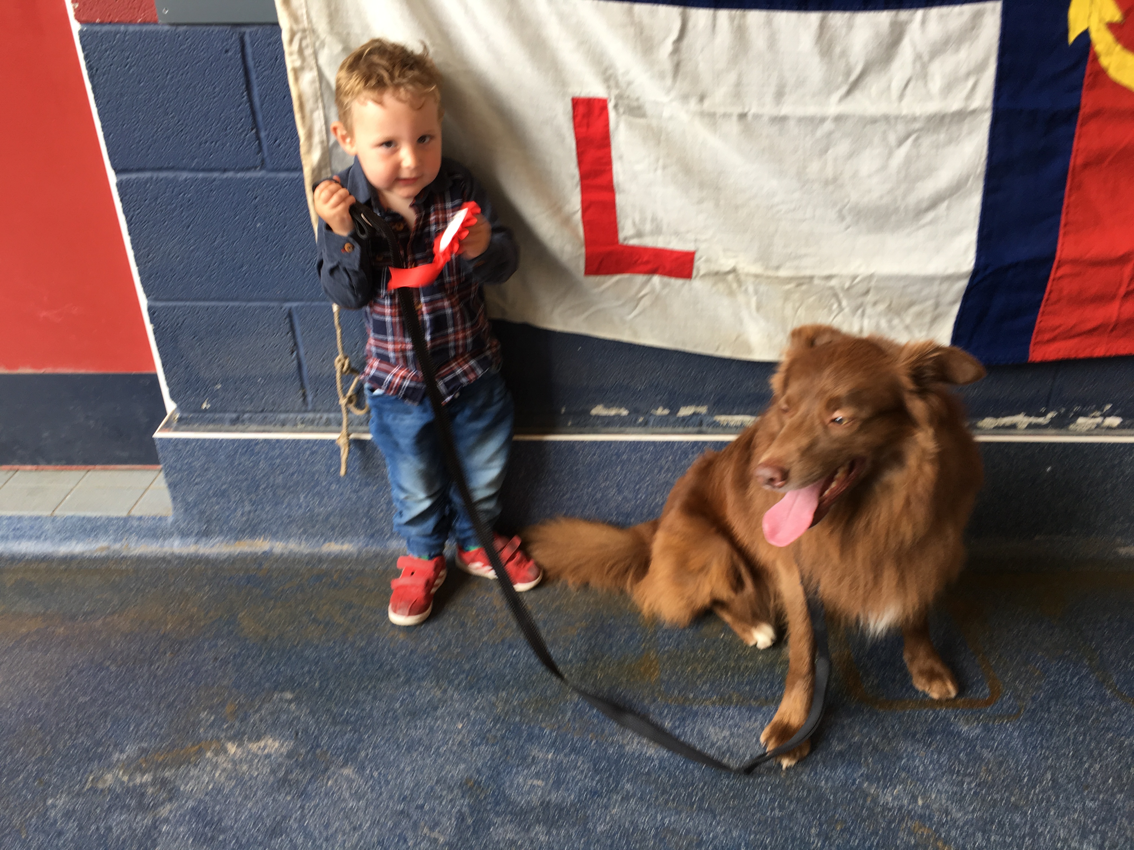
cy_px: 425
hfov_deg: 61.7
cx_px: 567
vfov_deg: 48.2
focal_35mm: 29
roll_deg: +0.3
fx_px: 950
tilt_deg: -31.2
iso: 32
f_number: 2.2
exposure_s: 1/50
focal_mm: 4.15
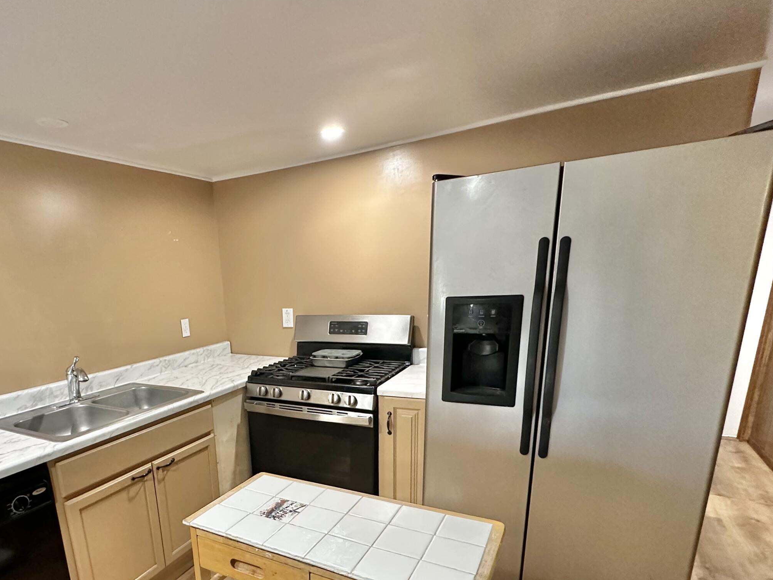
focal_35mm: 21
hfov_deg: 77.3
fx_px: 469
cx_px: 282
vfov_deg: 61.0
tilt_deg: -11.7
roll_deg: +5.0
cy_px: 411
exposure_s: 1/60
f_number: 2.2
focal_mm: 2.22
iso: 320
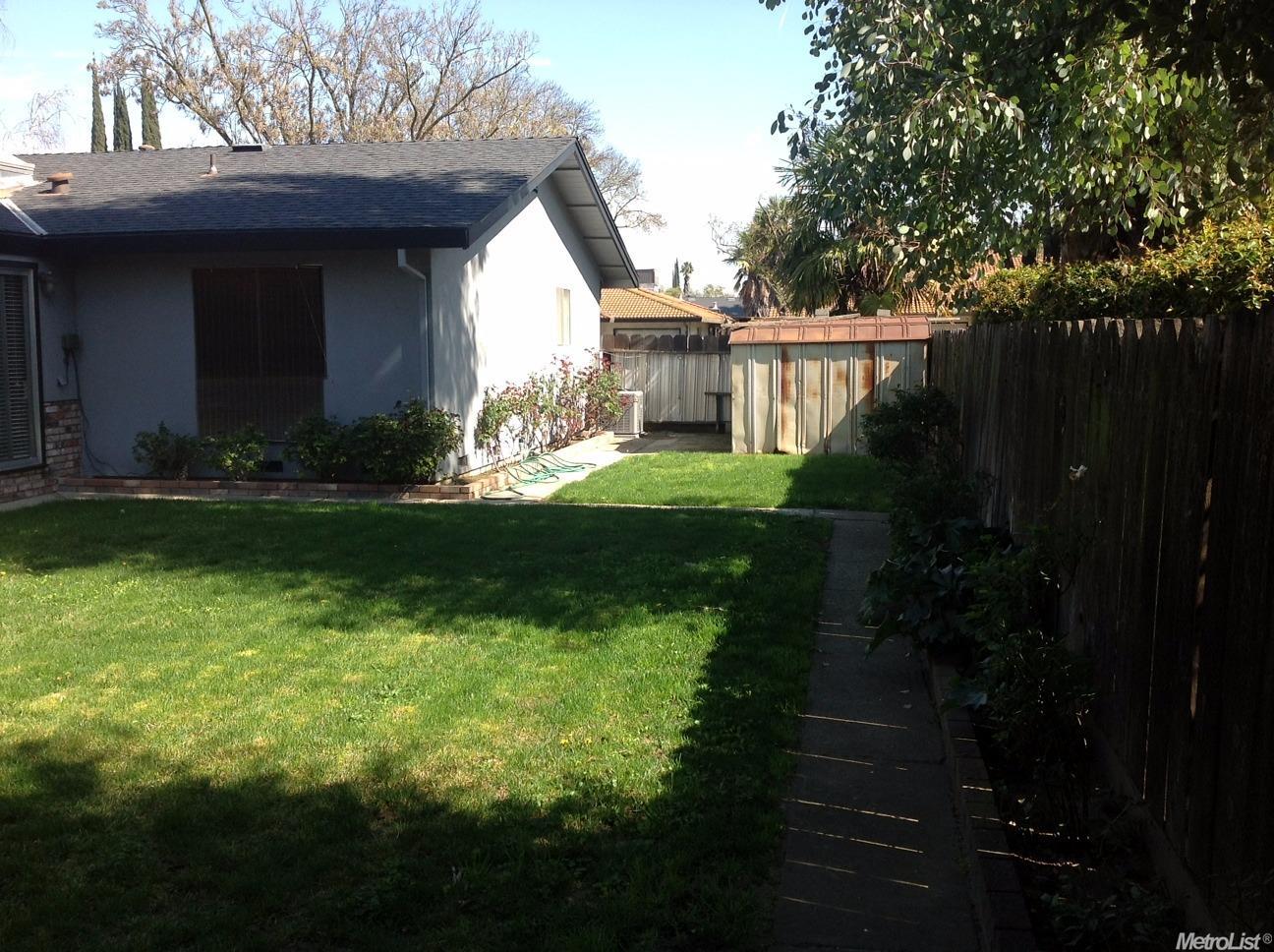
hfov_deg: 52.7
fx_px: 1286
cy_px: 476
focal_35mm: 35
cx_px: 637
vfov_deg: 40.6
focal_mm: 4.28
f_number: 2.4
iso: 80
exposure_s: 1/593
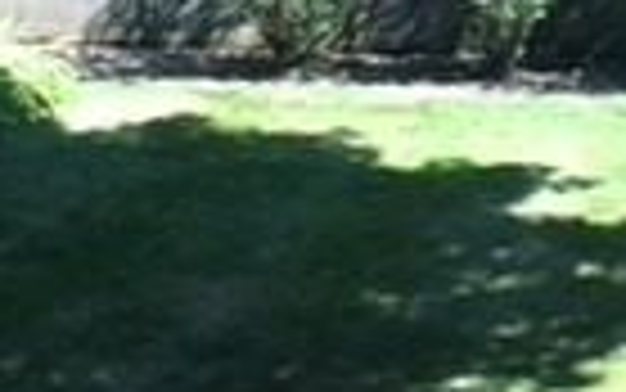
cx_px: 360
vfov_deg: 12.0
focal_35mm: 106
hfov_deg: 19.6
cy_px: -126
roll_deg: -1.3
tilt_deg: -0.6
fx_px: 1809
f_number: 2.2
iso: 32
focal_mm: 4.15
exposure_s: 1/169
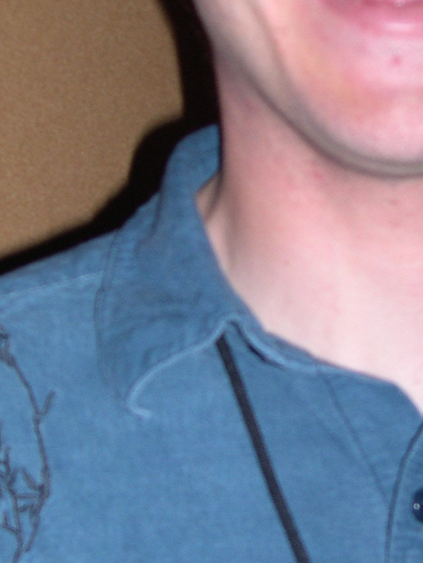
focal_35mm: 100
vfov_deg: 19.6
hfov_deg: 14.7
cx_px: 366
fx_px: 1628
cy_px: 309
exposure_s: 1/60
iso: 100
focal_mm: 8
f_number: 2.8
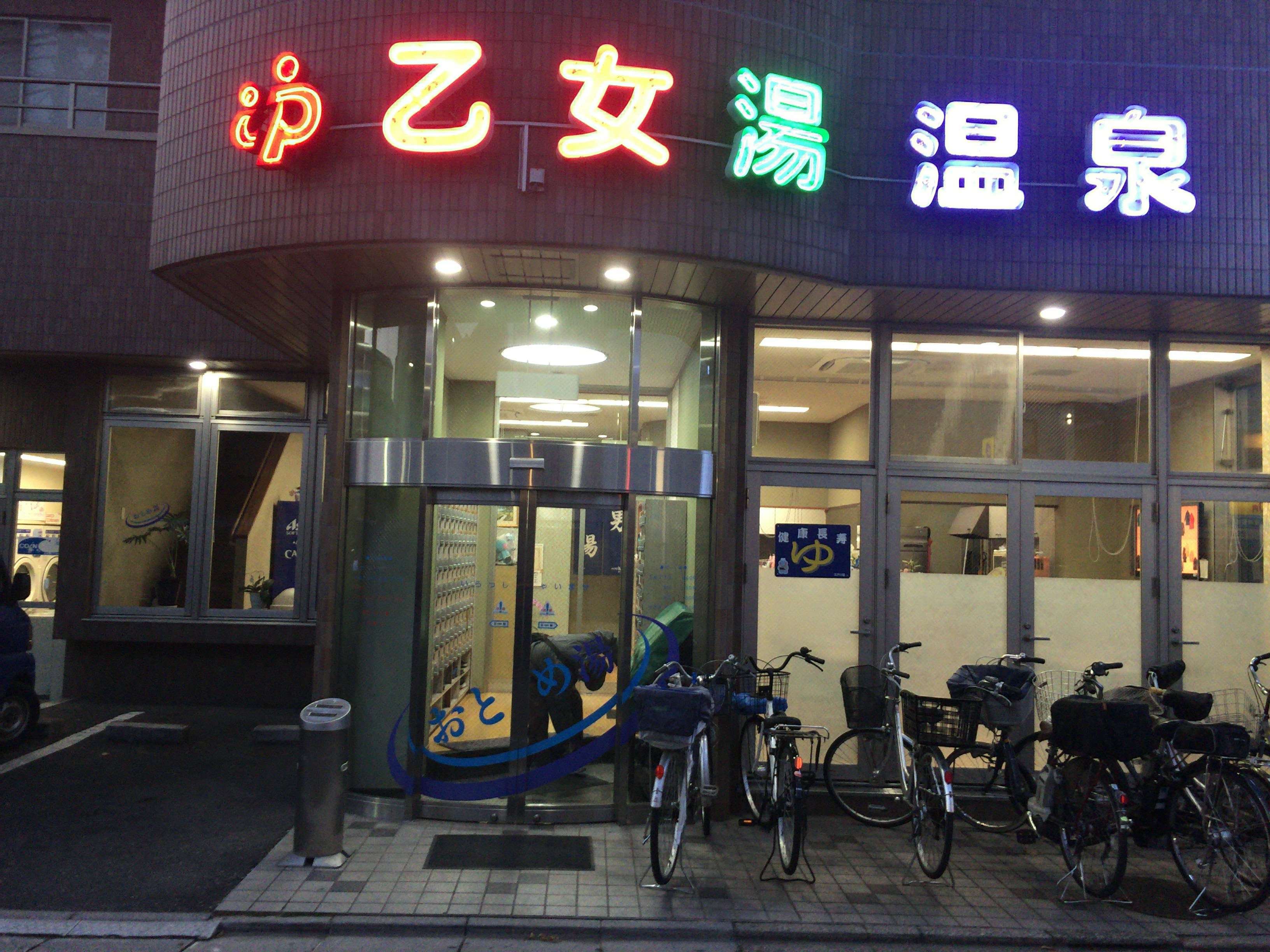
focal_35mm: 29
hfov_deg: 61.7
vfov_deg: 48.2
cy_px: 476
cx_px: 635
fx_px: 1064
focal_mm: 4.15
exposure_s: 1/30
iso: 250
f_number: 2.2
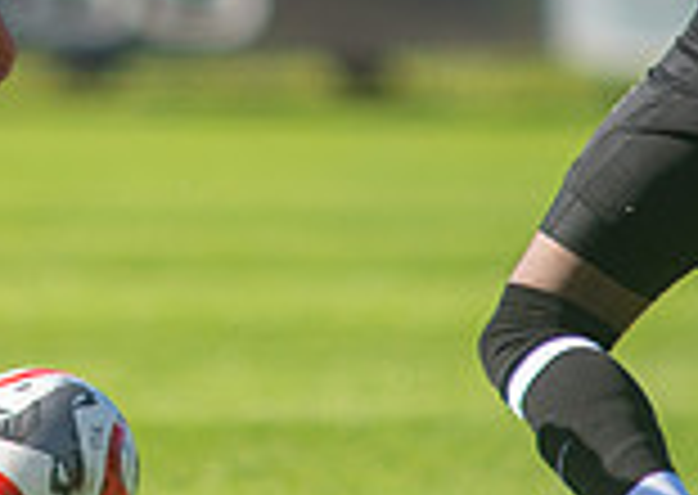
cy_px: -65
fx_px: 39621
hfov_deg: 1.0
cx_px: -142
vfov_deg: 0.7
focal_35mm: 2003
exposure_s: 1/1600
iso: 360
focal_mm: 420
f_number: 4
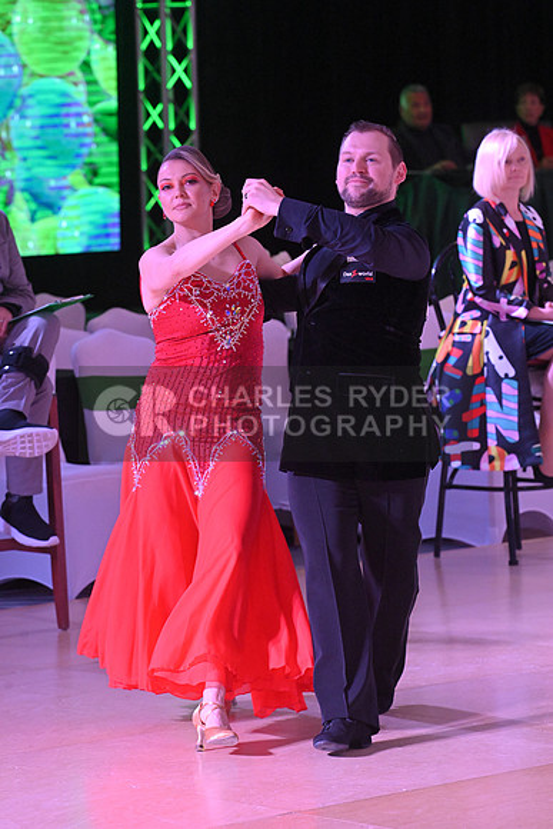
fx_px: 3569
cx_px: 276
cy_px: 414
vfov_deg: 13.2
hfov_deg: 8.9
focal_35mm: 155
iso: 5000
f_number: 7.1
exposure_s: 1/320
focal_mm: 155
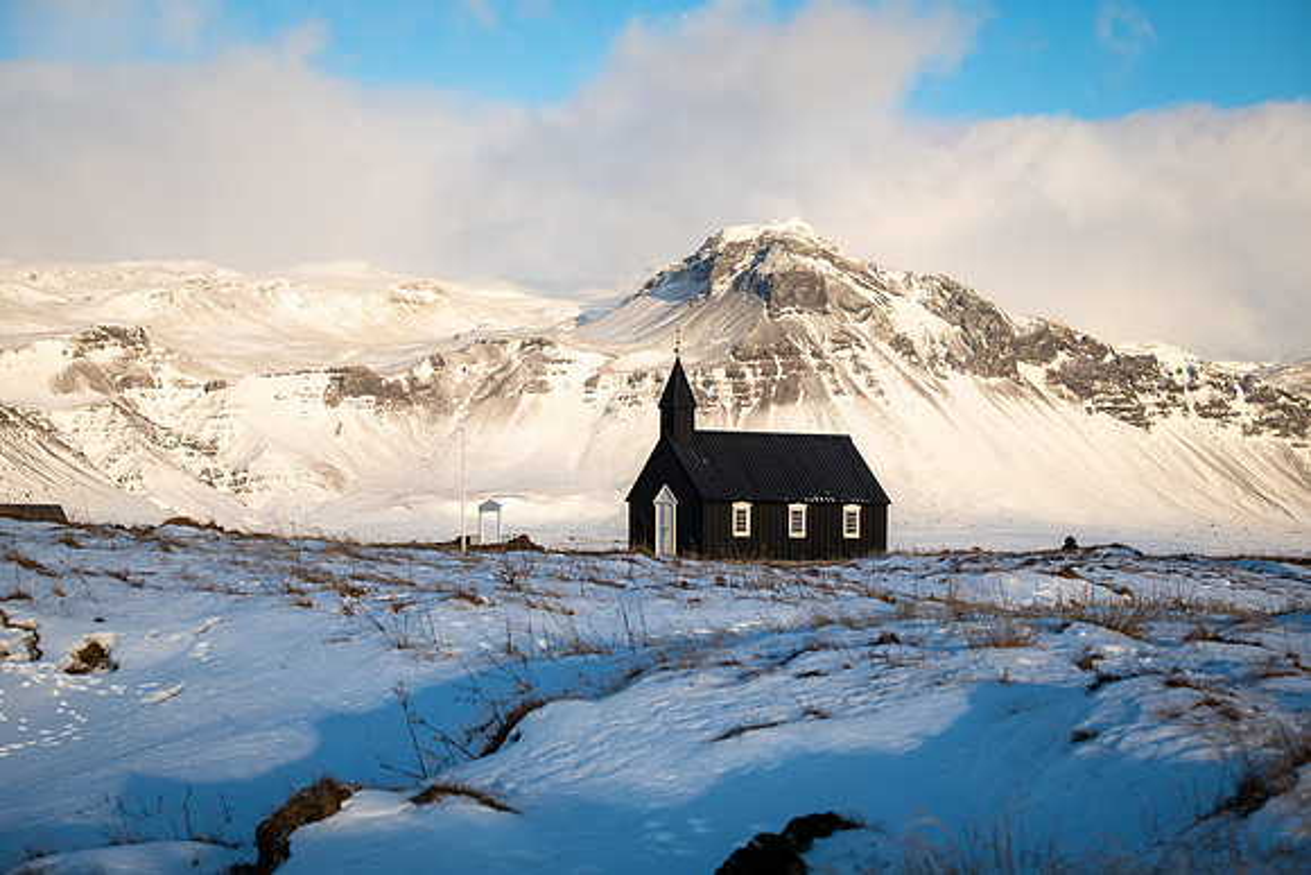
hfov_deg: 26.9
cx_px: 656
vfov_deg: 18.1
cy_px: 438
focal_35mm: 75
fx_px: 2746
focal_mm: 70
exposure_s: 1/250
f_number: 6.3
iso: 200
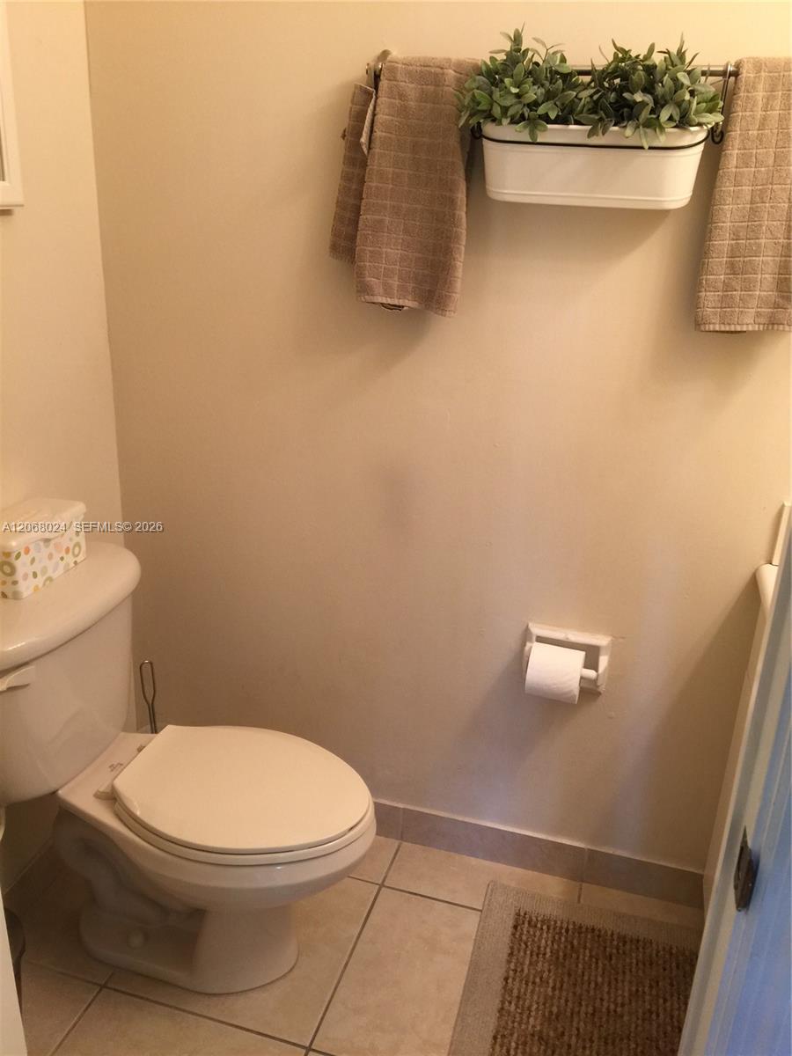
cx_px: 396
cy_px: 528
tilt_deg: -20.1
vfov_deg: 61.7
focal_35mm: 29
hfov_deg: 48.2
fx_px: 885
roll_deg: -1.6
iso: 50
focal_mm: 4.15
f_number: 2.2
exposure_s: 1/15
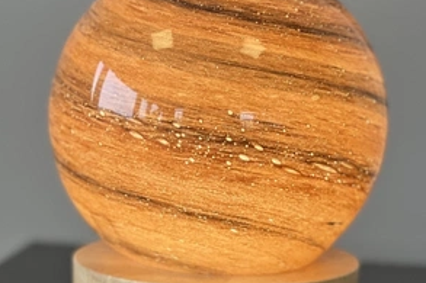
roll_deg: -1.4
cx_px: 253
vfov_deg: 7.8
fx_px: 2070
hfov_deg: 11.7
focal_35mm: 175
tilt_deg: -7.4
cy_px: 176
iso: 200
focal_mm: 9
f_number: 2.8
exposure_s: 1/118
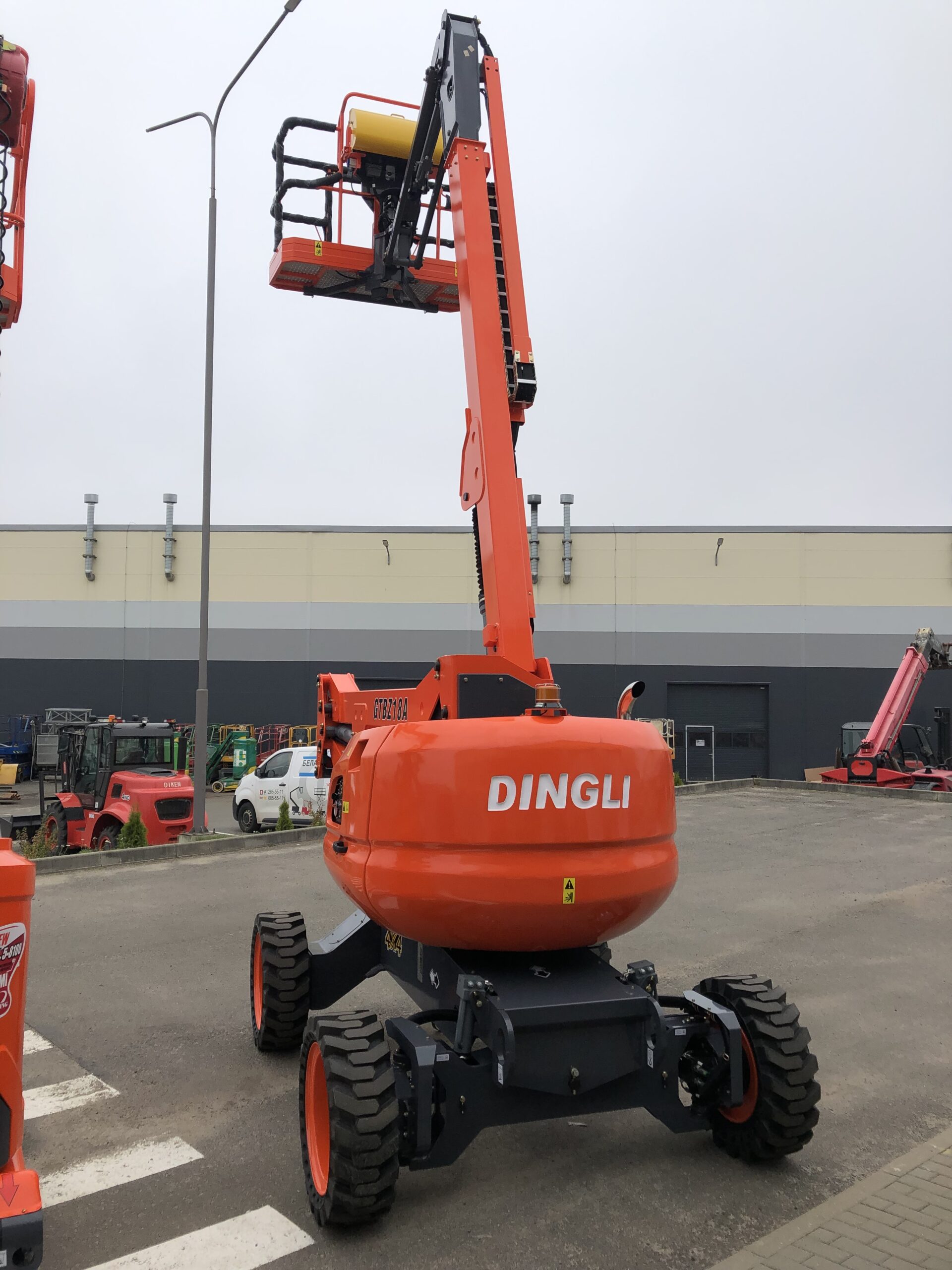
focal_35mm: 28
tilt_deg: +4.2
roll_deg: -0.2
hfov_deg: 49.7
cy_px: 635
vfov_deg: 63.4
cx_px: 476
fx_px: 1027
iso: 20
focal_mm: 3.99
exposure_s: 1/381
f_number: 1.8
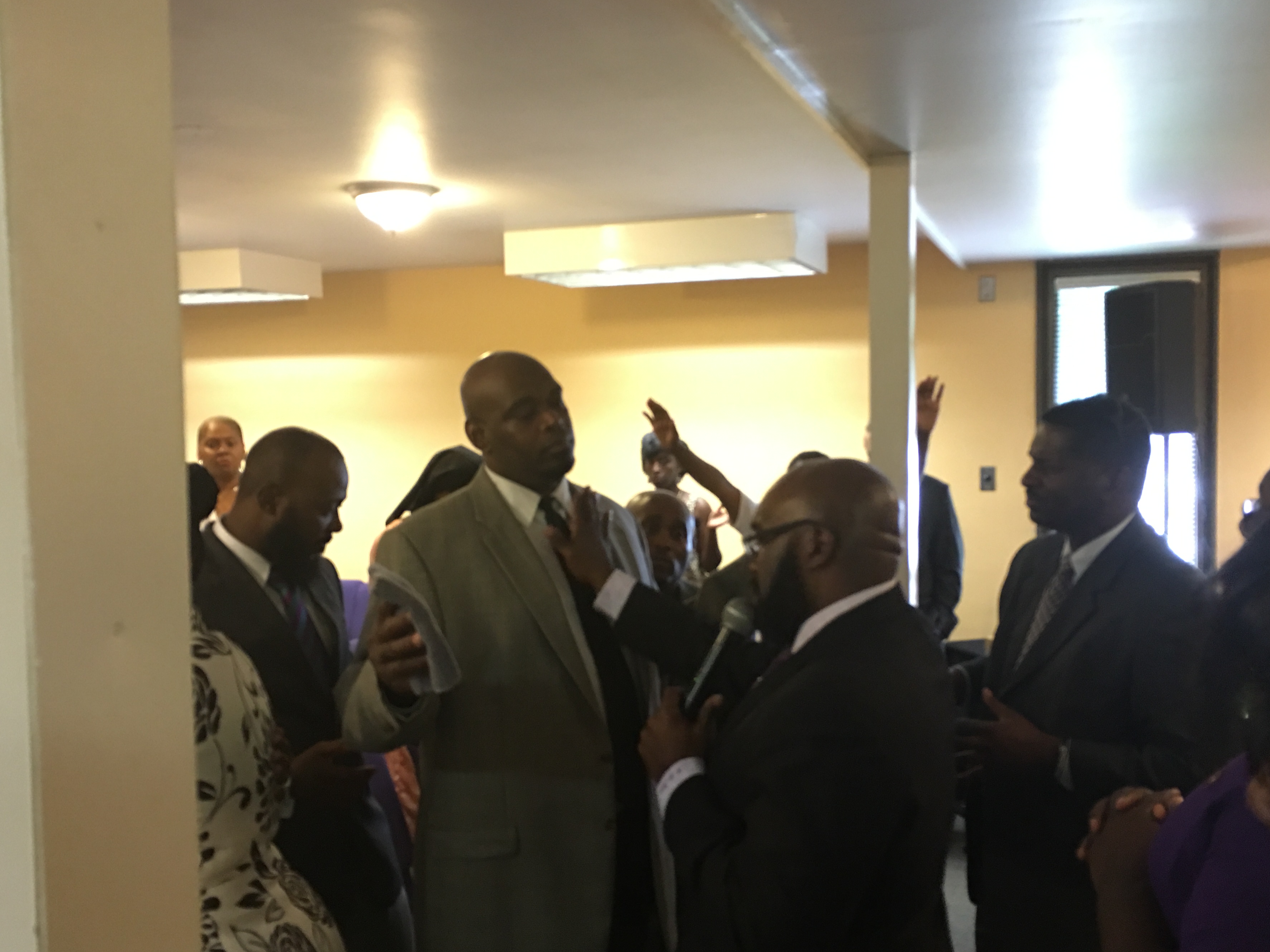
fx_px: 1211
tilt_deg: -3.5
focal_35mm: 33
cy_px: 482
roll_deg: +0.6
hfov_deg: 55.3
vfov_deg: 42.9
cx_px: 694
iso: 100
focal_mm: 4.15
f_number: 2.2
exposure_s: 1/8
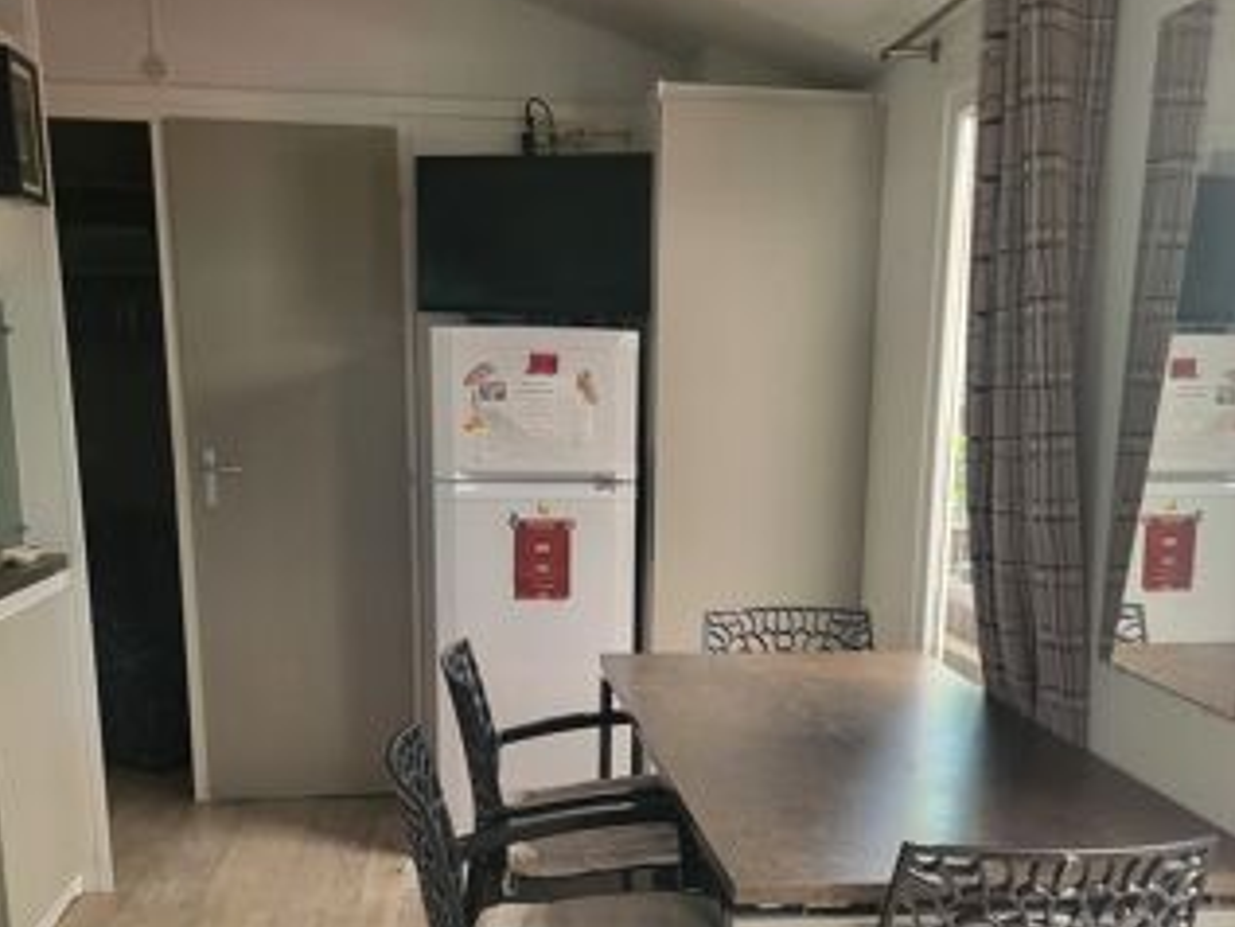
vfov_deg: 40.0
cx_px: 616
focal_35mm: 35
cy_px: 645
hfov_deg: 52.6
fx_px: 1249
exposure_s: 1/50
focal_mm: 5.4
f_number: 1.8
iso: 320
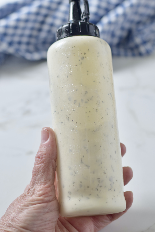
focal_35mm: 75
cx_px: 78
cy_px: 116
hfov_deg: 18.2
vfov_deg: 27.0
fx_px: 484
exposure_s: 1/80
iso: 100
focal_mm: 50
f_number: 3.5
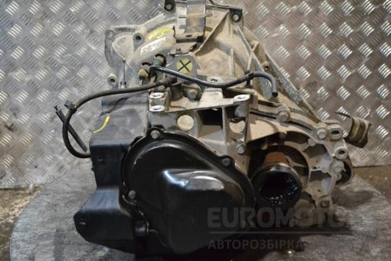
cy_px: 130
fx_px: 554
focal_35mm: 51
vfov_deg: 26.5
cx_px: 196
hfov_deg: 38.9
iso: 3200
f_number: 5
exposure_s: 1/100
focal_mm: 34
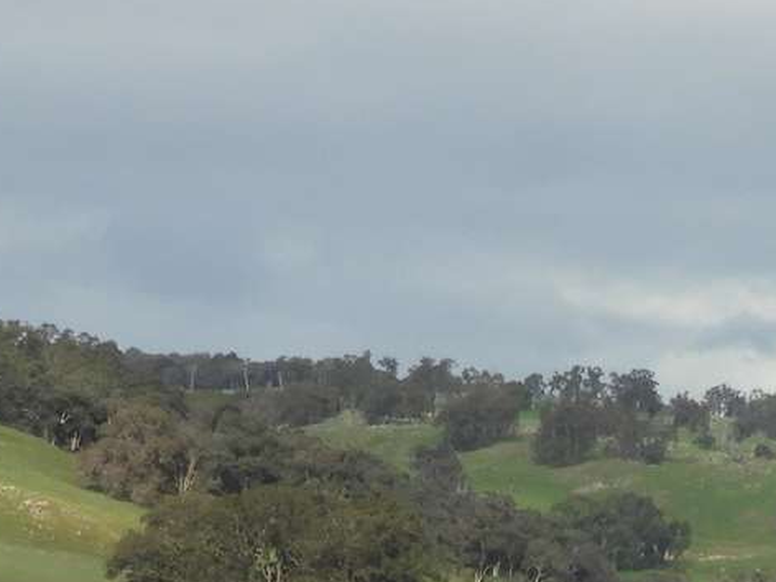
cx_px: 975
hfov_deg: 6.9
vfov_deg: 5.1
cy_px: 1148
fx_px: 6389
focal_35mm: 285
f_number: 4.5
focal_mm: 12.5
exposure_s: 1/640
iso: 100
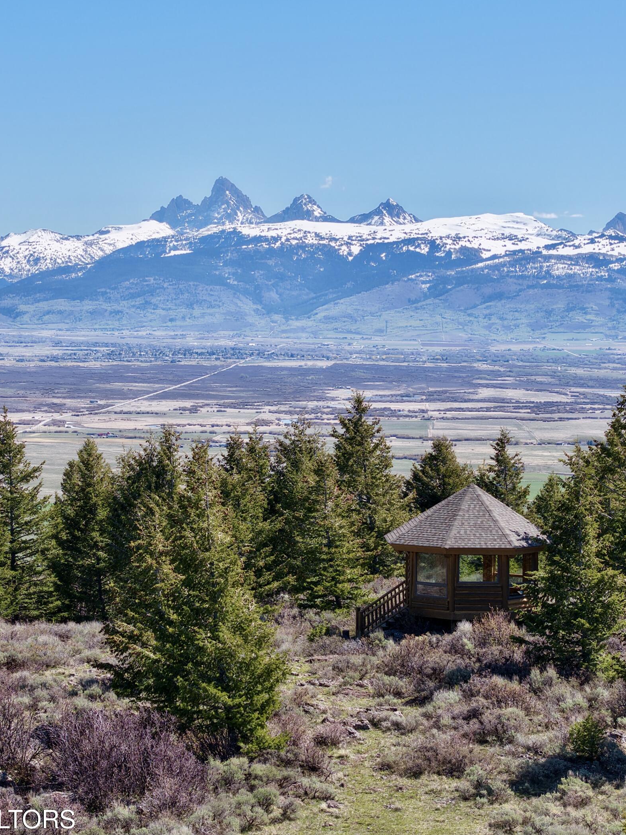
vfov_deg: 19.6
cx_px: 288
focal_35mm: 100
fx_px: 2411
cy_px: 413
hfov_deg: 14.8
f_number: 2.8
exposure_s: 1/1000
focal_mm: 19.35
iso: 100
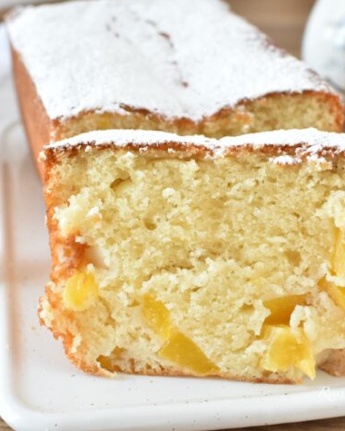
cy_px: 214
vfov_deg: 25.5
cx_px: 185
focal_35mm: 75
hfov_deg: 20.5
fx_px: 954
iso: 800
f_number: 5.6
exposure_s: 1/25
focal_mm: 35
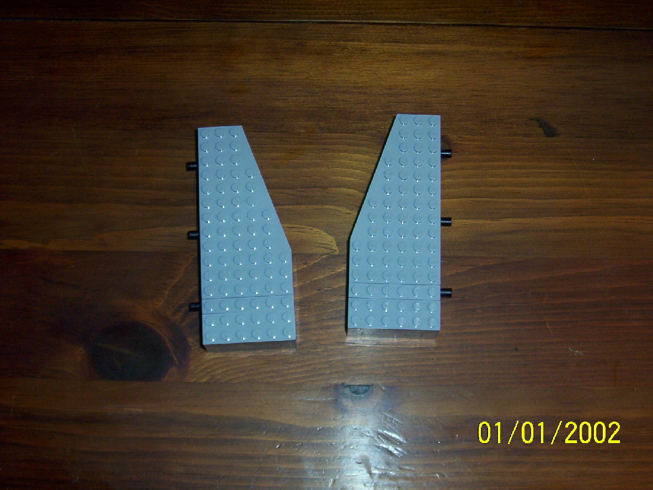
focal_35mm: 51
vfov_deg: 28.6
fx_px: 962
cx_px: 326
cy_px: 245
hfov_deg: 37.5
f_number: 3.16
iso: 140
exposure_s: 1/37.4
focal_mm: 7.88
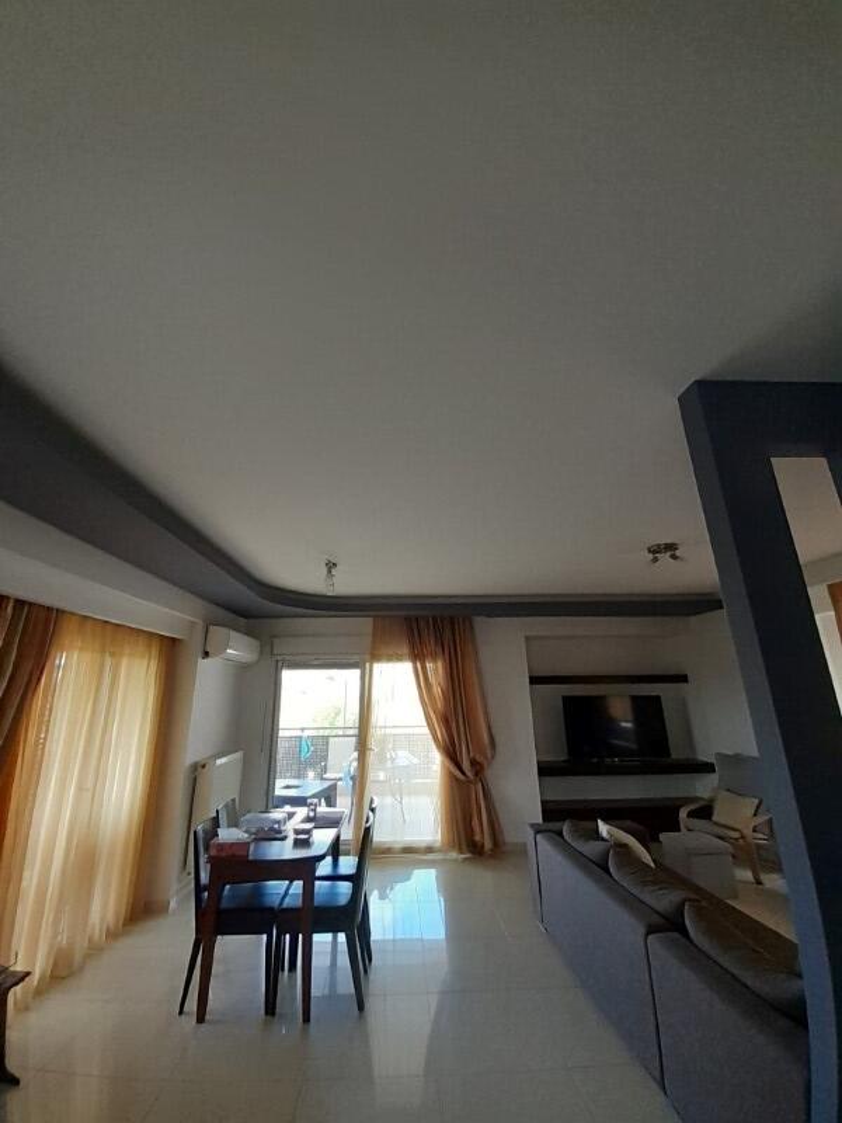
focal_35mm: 13
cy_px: 562
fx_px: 422
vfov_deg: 106.2
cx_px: 421
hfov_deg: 89.9
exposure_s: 1/50
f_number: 2.2
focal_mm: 1.13
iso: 200
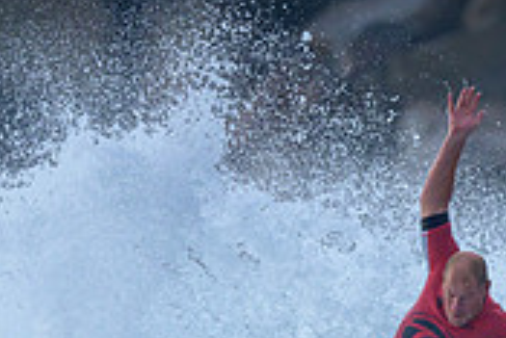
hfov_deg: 0.7
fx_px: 42862
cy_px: 605
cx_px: 343
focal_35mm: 3047
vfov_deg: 0.5
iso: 640
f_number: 6.3
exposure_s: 1/2000
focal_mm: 800
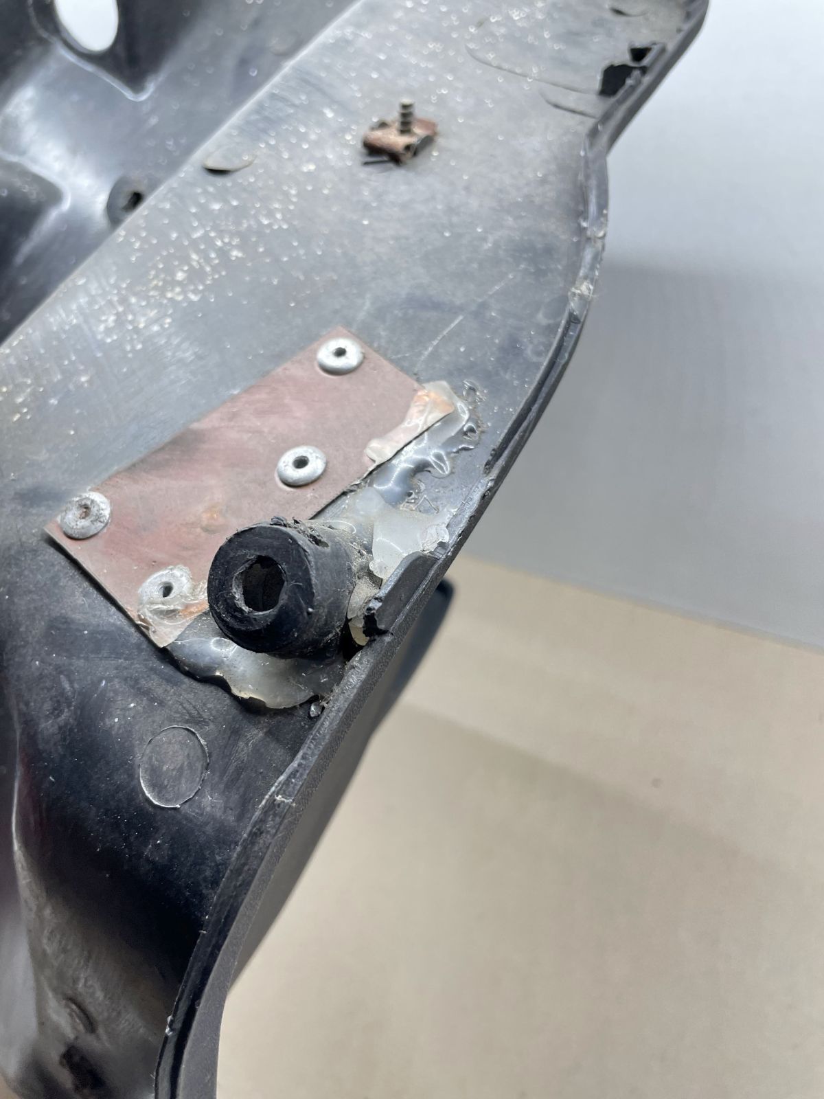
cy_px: 550
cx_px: 412
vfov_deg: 67.3
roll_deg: +16.6
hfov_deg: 53.1
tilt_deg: -44.0
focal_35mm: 26
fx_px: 825
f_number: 1.6
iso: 125
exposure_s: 1/100
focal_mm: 4.2
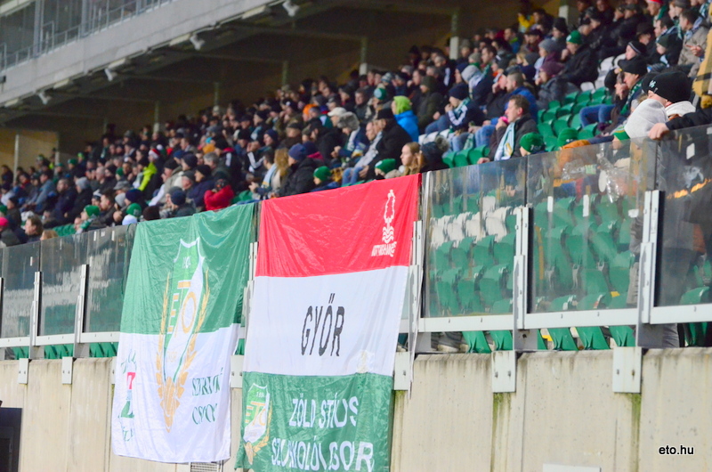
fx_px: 3612
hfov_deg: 11.3
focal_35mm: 183
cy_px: 236
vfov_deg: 7.5
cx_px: 356
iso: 4000
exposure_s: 1/320
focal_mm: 122
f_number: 5.6
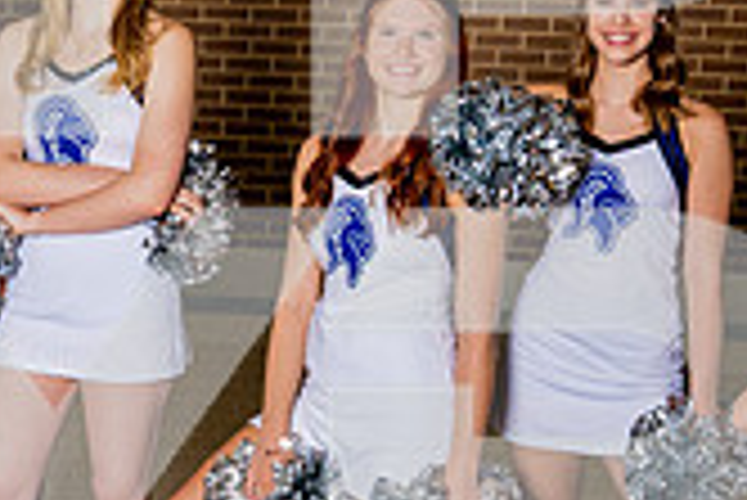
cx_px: 238
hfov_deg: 22.3
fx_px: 1890
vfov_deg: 14.9
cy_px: 448
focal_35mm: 91
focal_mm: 26
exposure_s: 1/250
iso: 200
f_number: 8
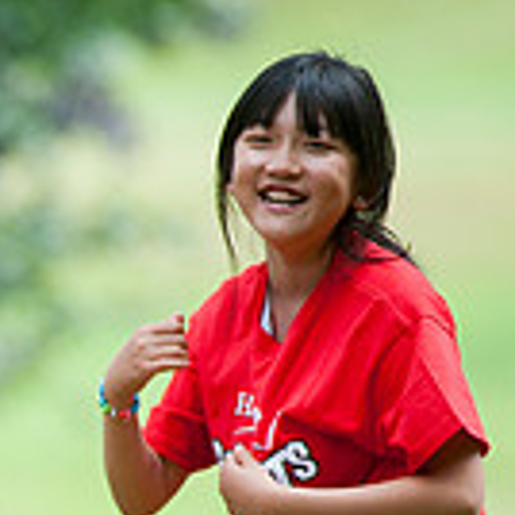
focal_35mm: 1103
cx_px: -561
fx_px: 18566
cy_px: 719
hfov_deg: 1.6
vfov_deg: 1.6
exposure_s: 1/800
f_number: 5.6
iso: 400
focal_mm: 300
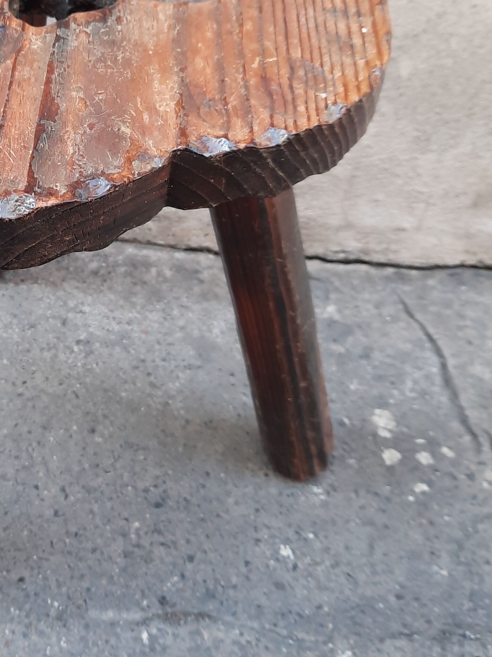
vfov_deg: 38.3
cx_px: 70
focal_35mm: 49
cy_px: 202
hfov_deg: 28.8
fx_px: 928
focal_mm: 4.6
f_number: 2
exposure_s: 1/100
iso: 64
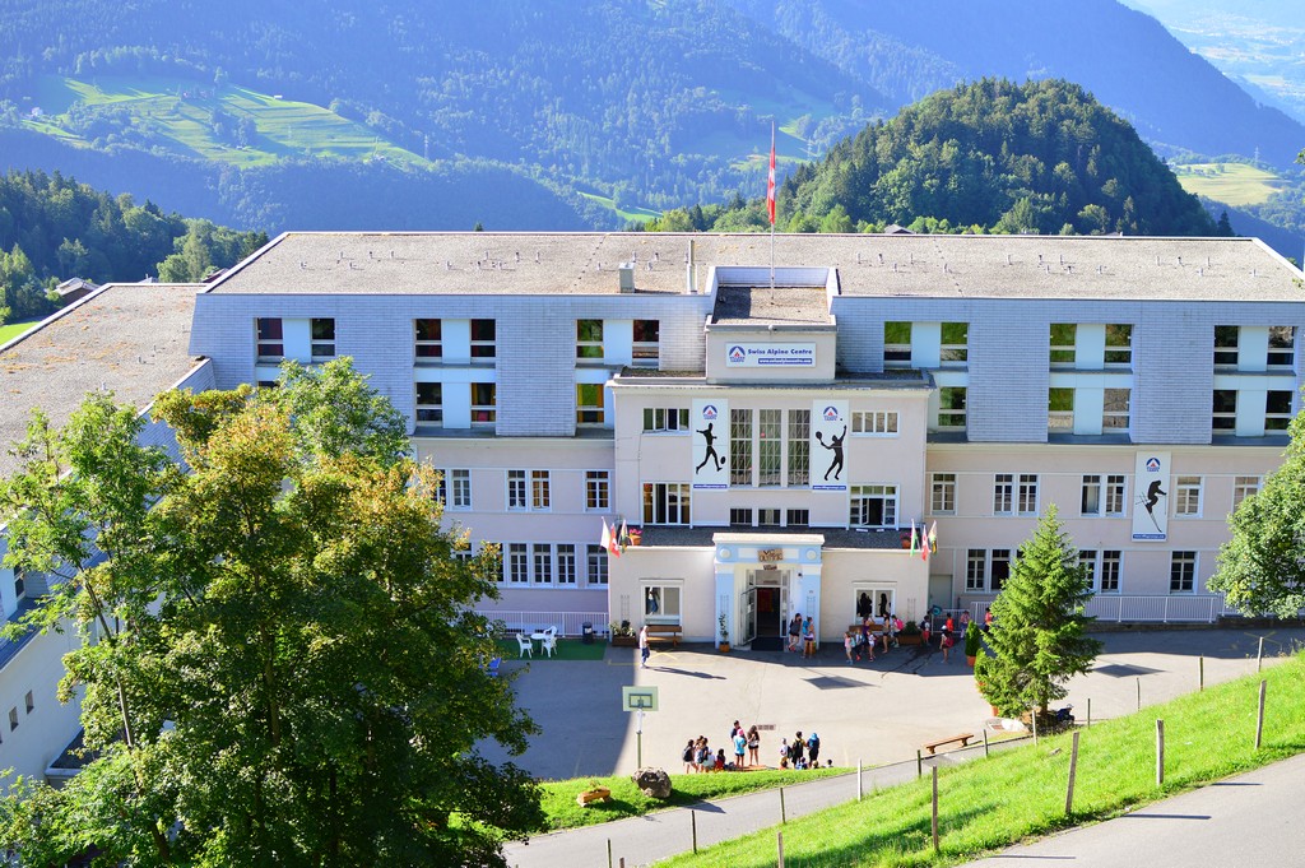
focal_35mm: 52
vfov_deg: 25.7
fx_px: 1902
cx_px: 652
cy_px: 434
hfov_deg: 37.9
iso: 100
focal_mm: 35
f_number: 4
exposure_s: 1/320
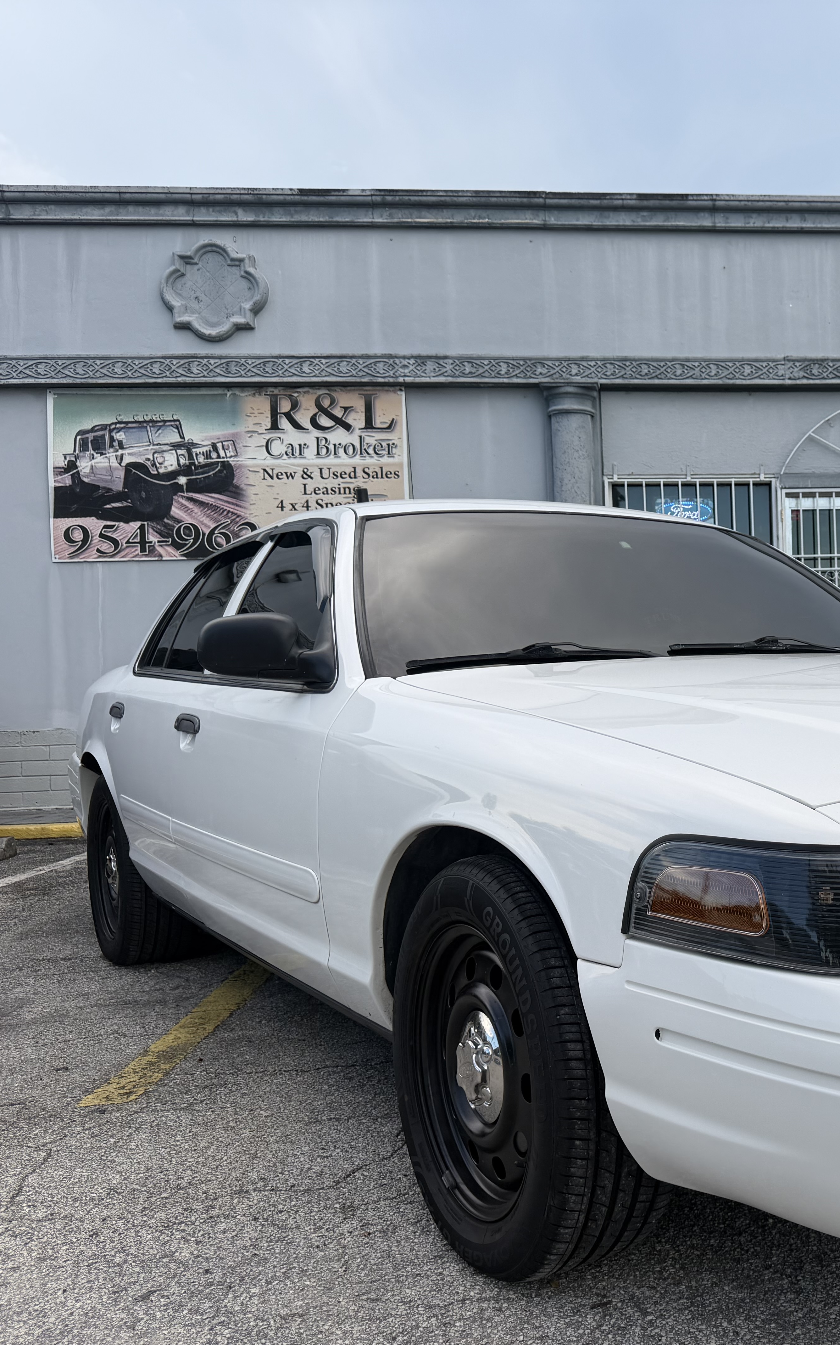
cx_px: 783
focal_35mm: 34
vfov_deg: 56.7
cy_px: 672
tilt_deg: +0.2
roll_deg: +2.2
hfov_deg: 34.8
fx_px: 1245
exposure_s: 1/757
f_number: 1.78
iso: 80
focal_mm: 6.76
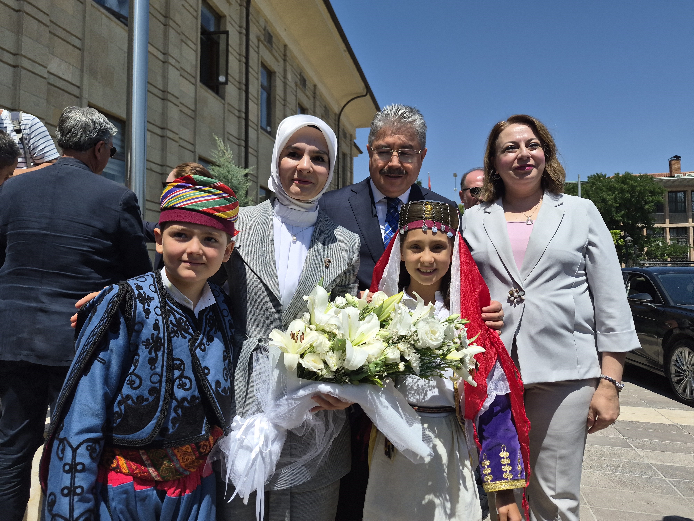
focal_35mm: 23
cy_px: 260
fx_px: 461
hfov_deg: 73.9
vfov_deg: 58.9
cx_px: 347
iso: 80
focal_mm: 5.4
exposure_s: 1/7456
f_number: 1.8
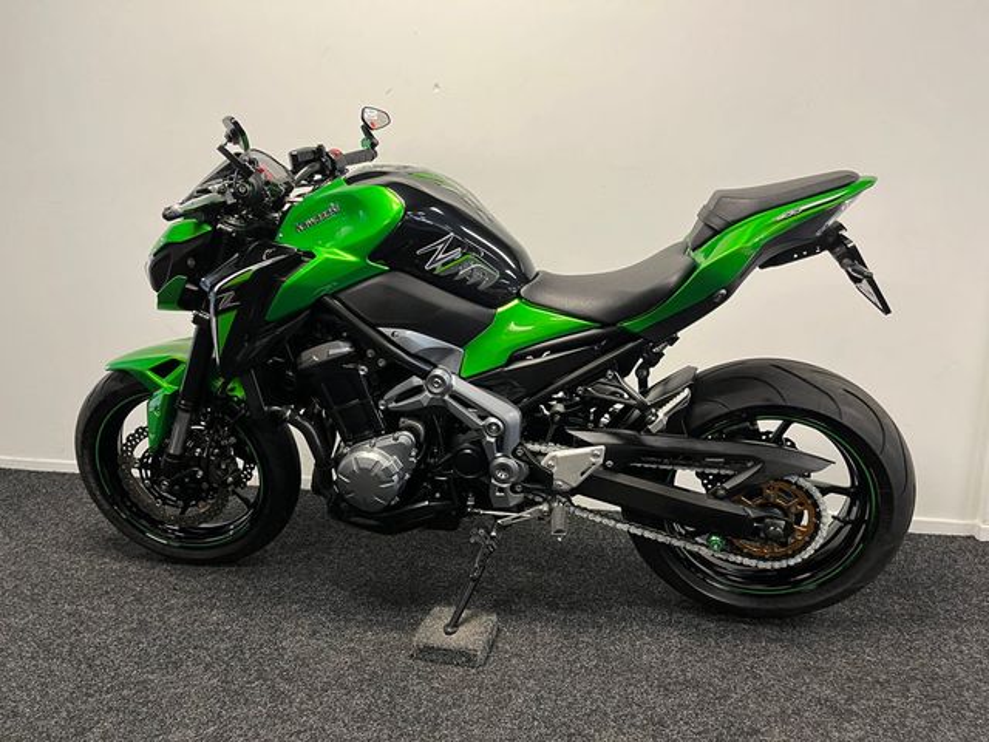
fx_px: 743
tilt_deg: -11.5
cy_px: 371
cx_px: 494
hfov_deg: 67.3
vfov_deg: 53.1
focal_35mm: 26
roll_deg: +0.8
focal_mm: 5.1
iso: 125
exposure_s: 1/50
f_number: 1.6
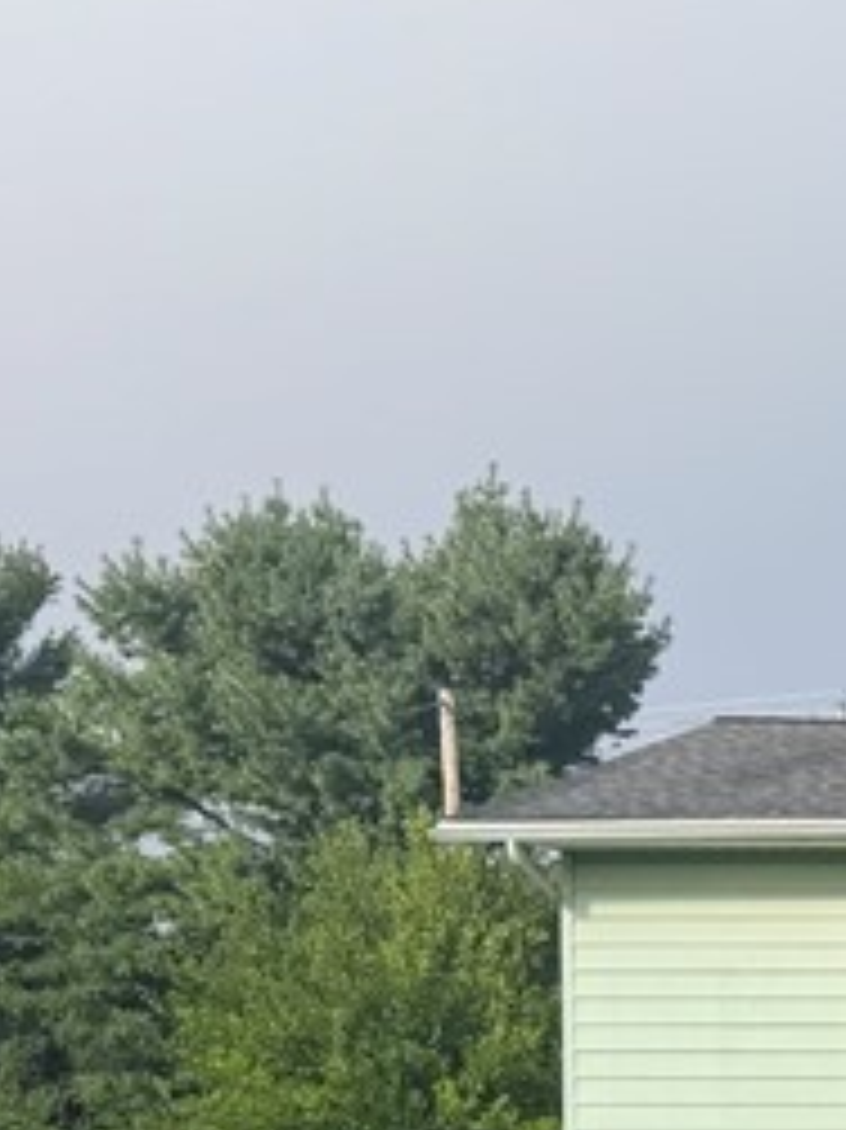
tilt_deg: -2.7
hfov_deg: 12.2
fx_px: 3196
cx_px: 1980
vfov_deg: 18.8
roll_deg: +0.3
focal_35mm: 98
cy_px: 1409
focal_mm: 6.76
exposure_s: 1/4975
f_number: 1.78
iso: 80
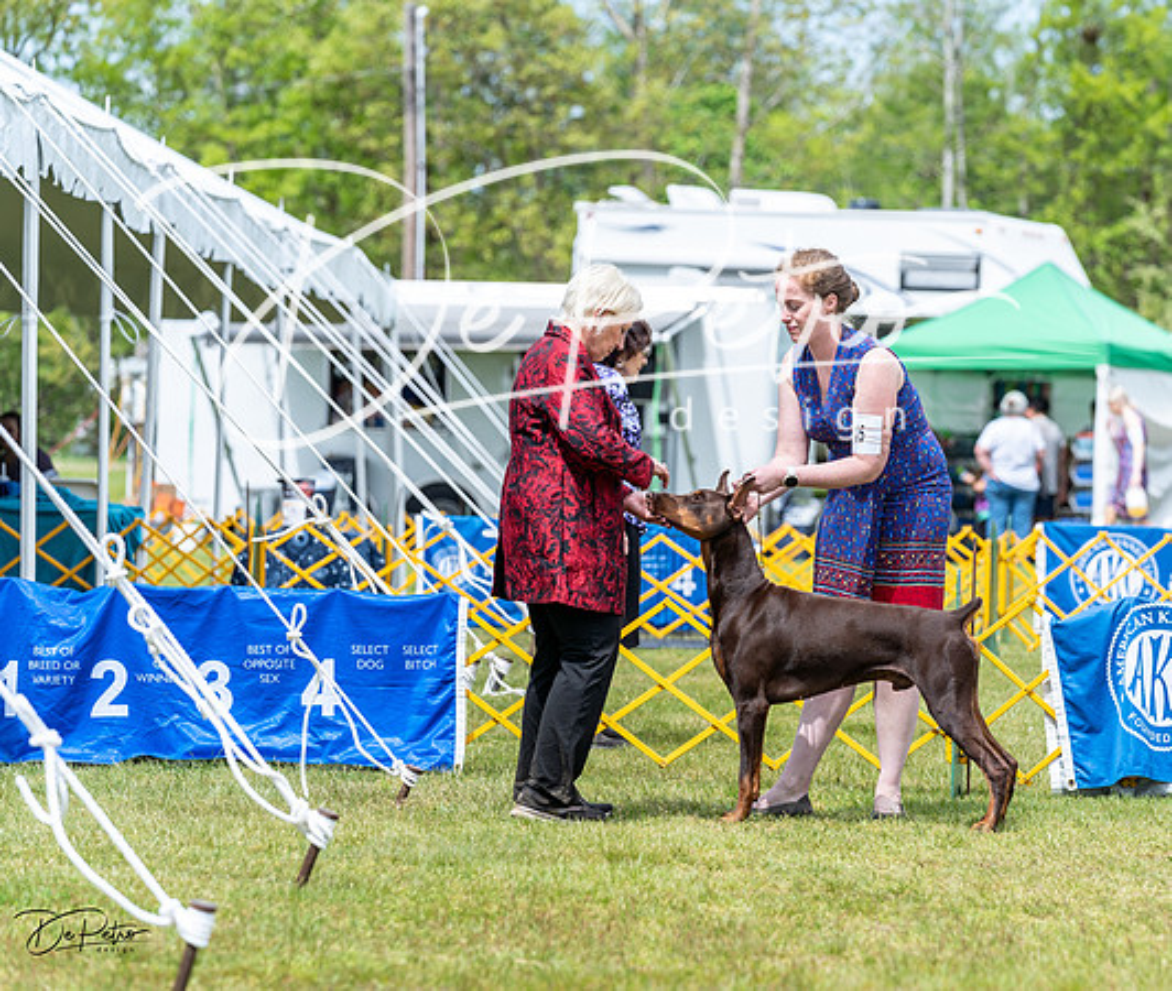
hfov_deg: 10.6
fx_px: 6313
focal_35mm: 178
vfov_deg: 9.0
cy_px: 498
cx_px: 758
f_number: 4.5
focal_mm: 150
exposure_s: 1/640
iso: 100
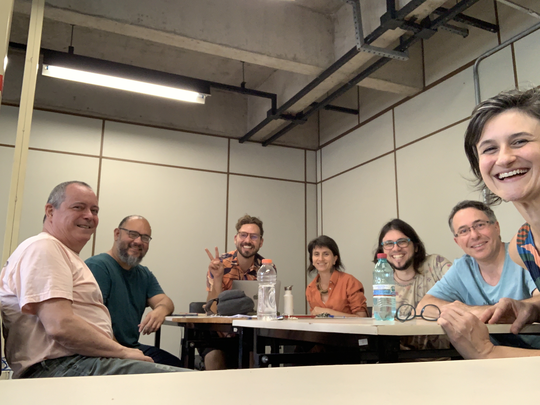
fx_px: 499
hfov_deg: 56.8
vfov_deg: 44.2
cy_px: 202
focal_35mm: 32
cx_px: 270
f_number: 2.2
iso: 125
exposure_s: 1/60
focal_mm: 2.87
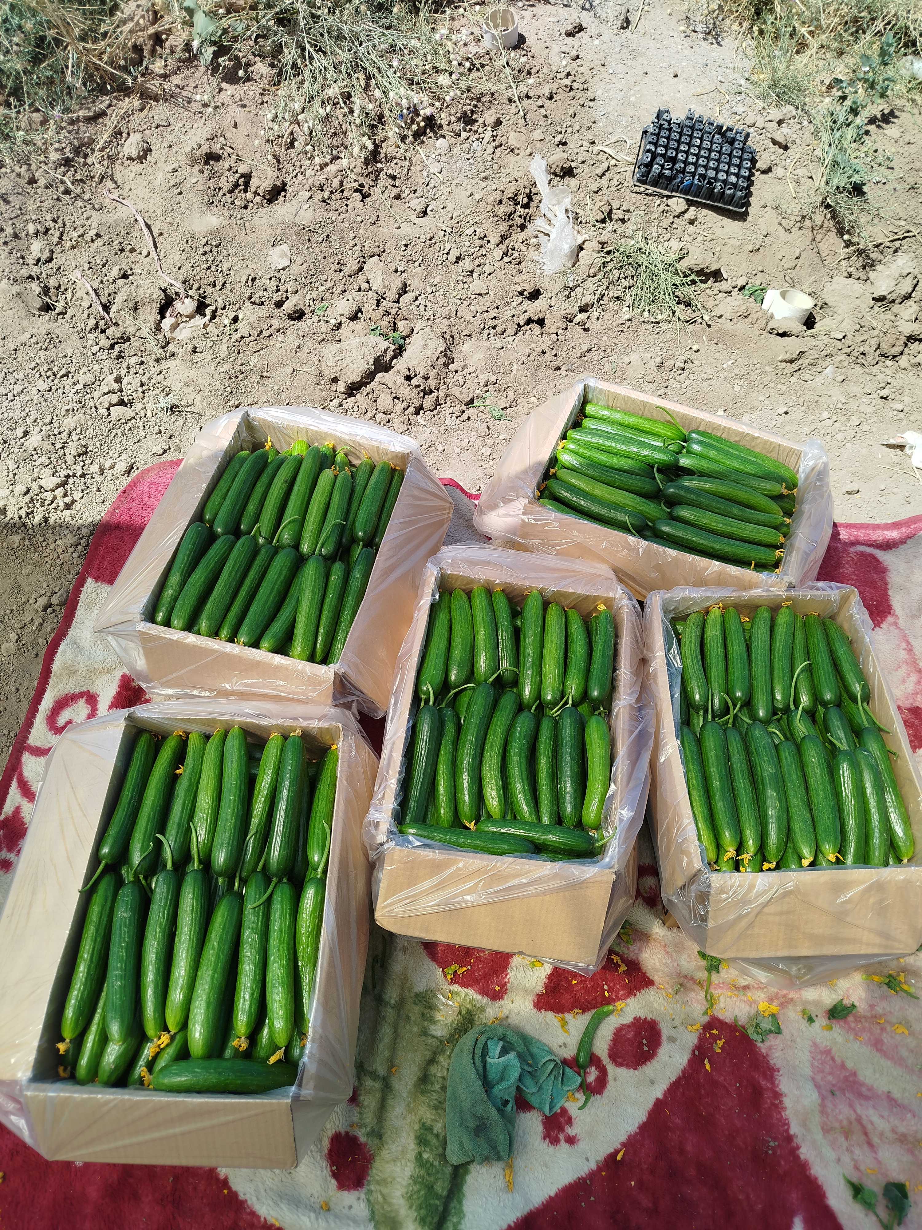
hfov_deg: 56.8
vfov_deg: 71.6
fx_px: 852
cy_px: 615
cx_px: 461
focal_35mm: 24
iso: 50
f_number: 1.7
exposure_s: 1/791
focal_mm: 5.31
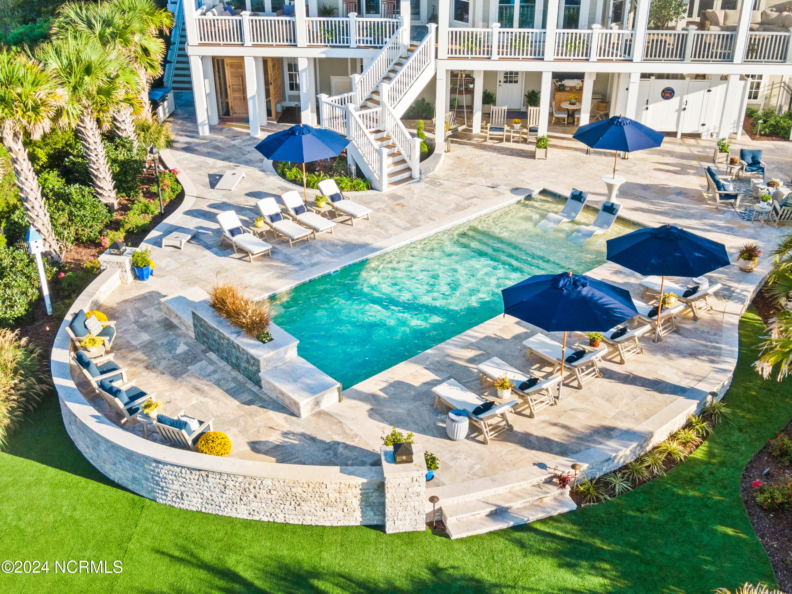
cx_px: 396
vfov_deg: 35.9
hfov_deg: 46.8
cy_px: 297
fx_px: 915
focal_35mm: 40
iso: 100
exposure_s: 1/500
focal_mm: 6.92
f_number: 3.5
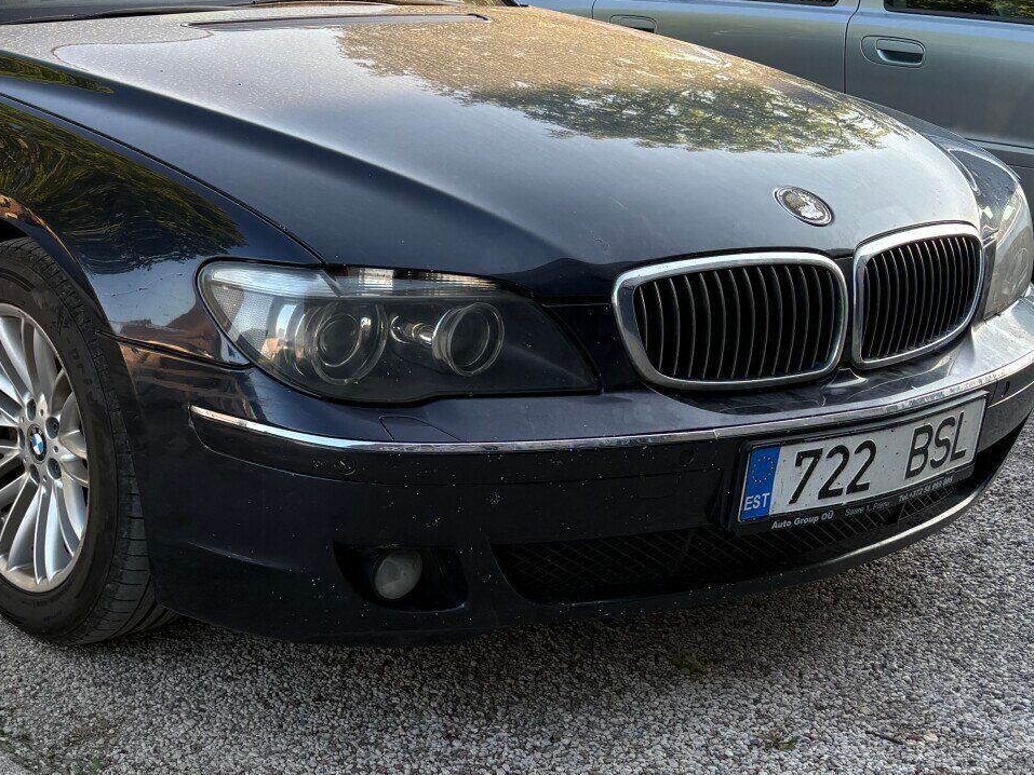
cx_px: -12
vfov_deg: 27.5
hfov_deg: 33.0
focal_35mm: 53
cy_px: 397
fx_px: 1583
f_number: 1.6
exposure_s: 1/217
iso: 40
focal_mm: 5.96
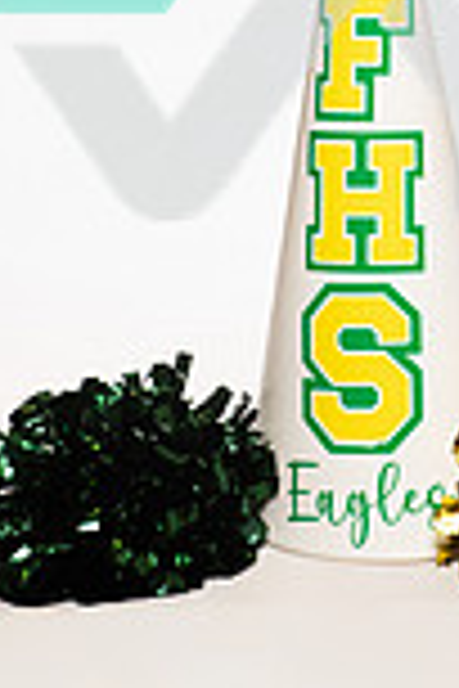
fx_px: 2926
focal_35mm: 153
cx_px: 616
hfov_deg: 8.8
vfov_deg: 12.9
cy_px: -234
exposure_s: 1/320
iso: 800
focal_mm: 52
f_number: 7.1
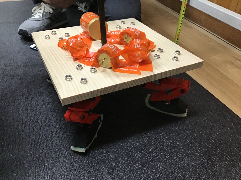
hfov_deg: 58.4
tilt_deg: -37.3
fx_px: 216
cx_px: 120
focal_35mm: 31
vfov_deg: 45.4
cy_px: 90
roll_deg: -5.1
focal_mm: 3.3
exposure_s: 1/30
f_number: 2.4
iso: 160
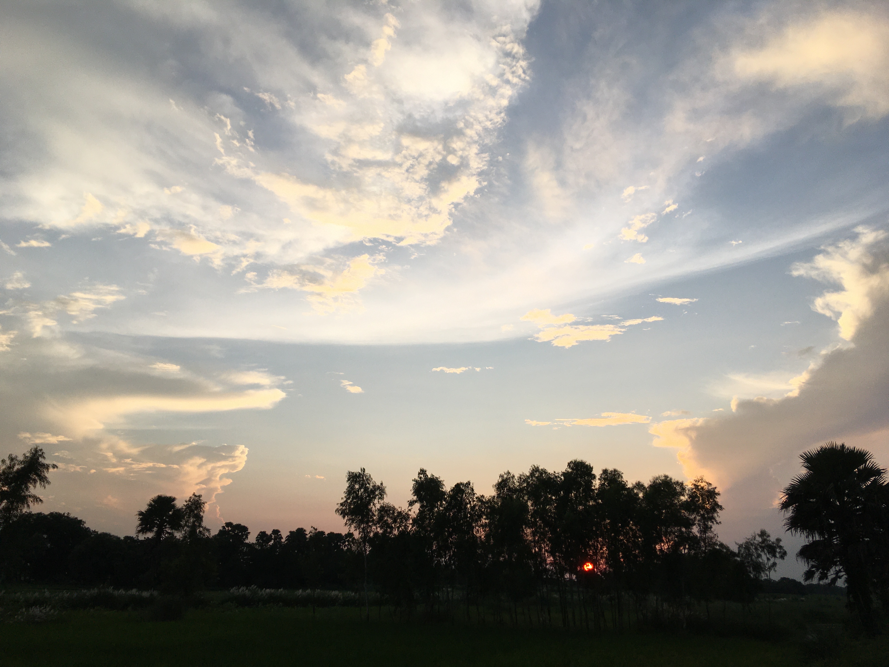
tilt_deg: +18.1
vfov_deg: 48.2
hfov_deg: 61.7
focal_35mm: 29
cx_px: 444
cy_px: 334
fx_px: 745
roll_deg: -0.7
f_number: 2.2
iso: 25
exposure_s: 1/1083
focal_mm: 4.15
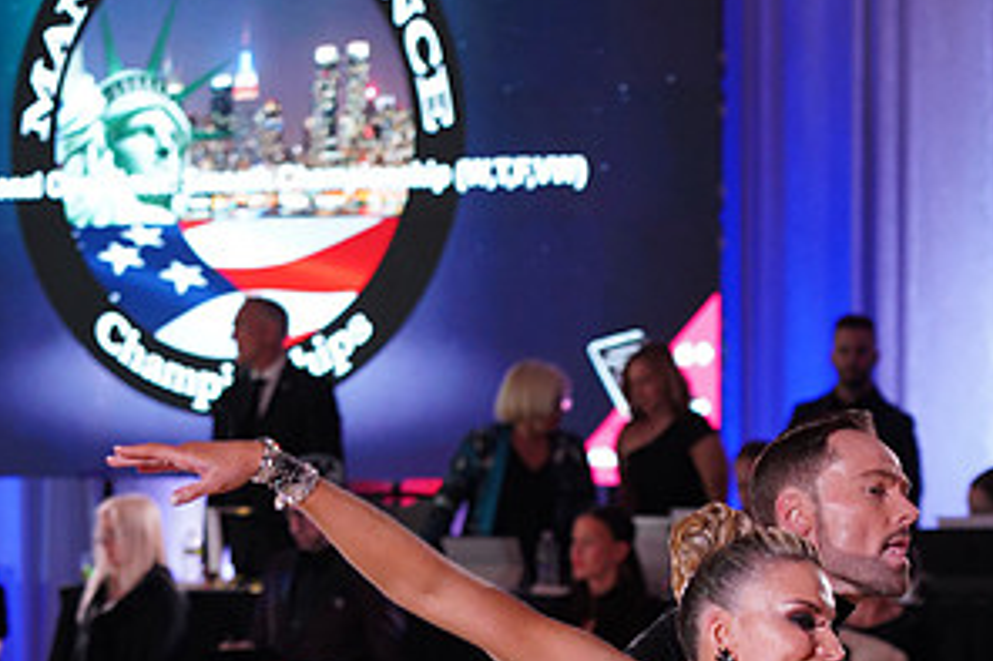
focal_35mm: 206
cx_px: 582
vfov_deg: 6.6
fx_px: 5679
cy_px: 893
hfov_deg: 10.0
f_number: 4.5
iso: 1600
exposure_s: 1/160
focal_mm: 105
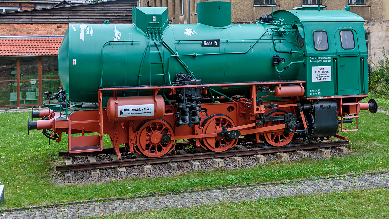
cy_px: 90
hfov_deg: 47.8
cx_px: 195
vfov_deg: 28.0
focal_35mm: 43
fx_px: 439
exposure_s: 1/200
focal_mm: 27
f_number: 5
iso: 200
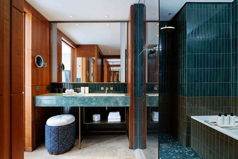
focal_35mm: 17
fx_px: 112
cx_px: 119
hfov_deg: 93.3
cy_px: 80
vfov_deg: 70.4
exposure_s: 4
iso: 200
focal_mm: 17
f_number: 8
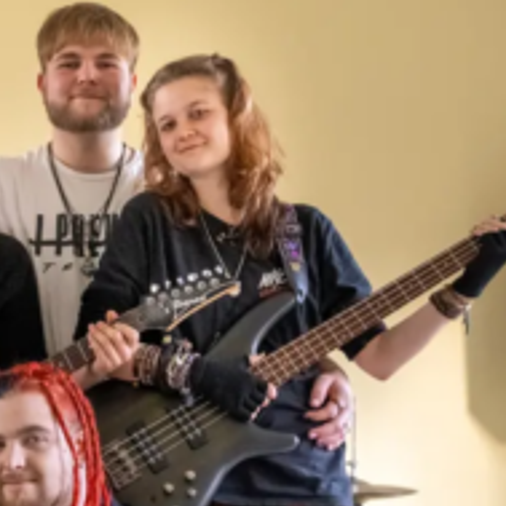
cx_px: -36
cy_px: 514
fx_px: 1812
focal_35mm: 110
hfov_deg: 15.5
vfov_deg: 15.6
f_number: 4.5
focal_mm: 34.5
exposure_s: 1/125
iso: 3200
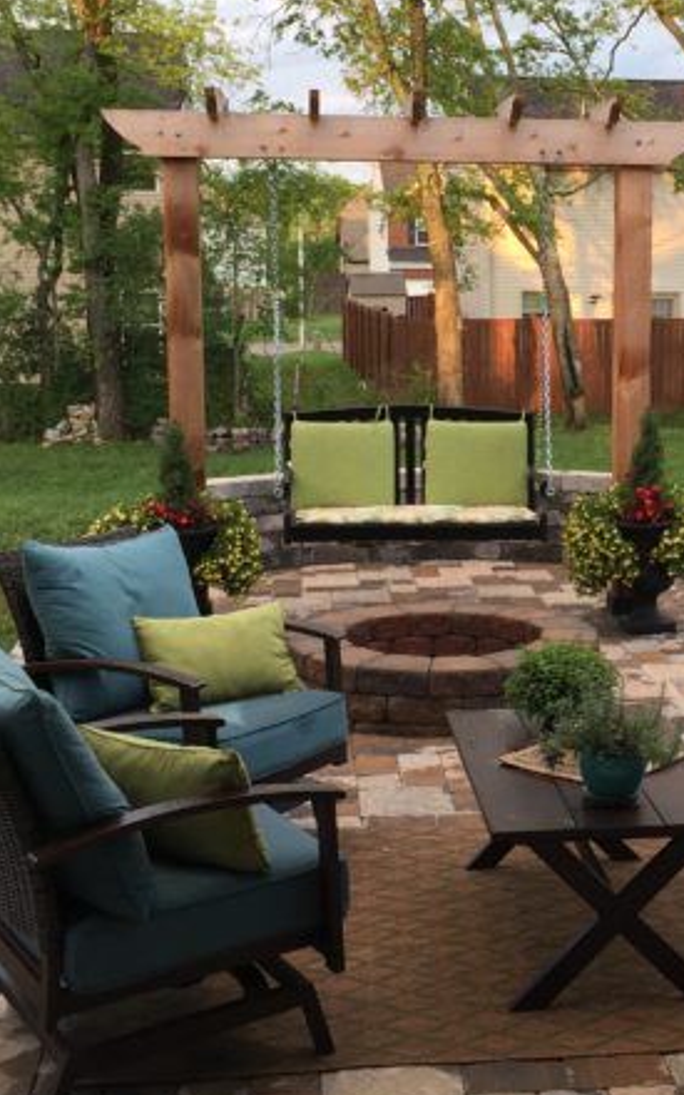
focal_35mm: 58
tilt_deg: -8.7
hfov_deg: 22.1
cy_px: 472
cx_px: 552
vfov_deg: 35.0
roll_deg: -1.2
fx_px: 1730
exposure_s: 1/120
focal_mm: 4.15
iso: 32
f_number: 2.2
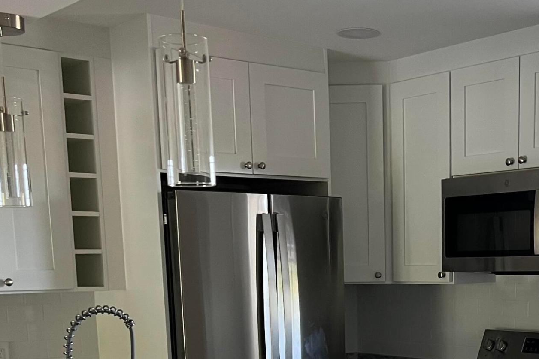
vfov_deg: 20.6
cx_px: 391
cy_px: 420
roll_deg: +1.0
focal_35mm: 62
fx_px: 928
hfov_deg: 31.9
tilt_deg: -10.5
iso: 125
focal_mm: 5.7
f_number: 1.5
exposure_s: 1/60
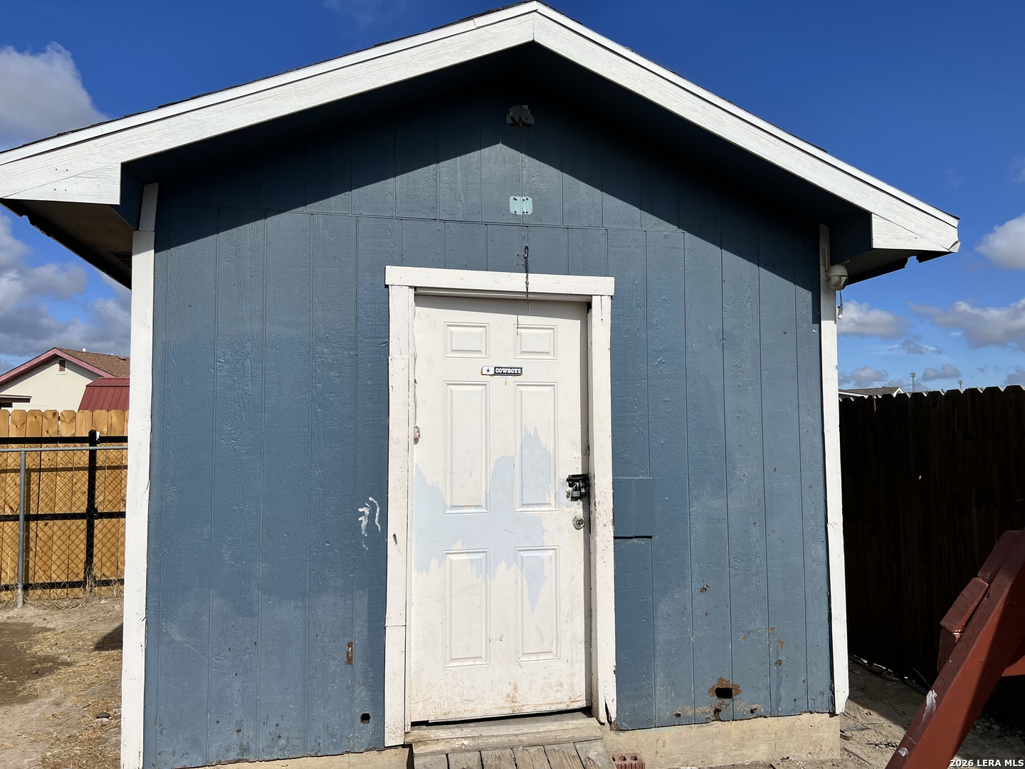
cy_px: 384
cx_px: 512
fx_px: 770
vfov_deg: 53.1
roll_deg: +0.9
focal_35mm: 26
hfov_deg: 67.3
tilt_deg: +3.1
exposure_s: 1/9434
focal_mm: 5.7
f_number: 1.5
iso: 50
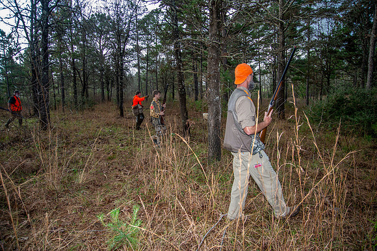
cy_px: 126
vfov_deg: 53.1
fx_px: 251
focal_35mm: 24
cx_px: 188
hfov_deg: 73.8
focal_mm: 24
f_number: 6.3
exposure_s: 1/160
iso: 250
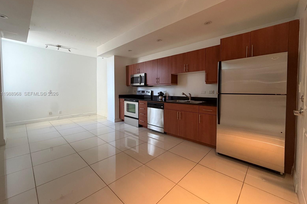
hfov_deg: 100.4
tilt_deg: -3.2
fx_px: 128
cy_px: 94
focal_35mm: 15
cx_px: 155
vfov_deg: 77.2
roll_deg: -0.1
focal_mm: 2.22
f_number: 2.2
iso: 320
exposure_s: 1/60
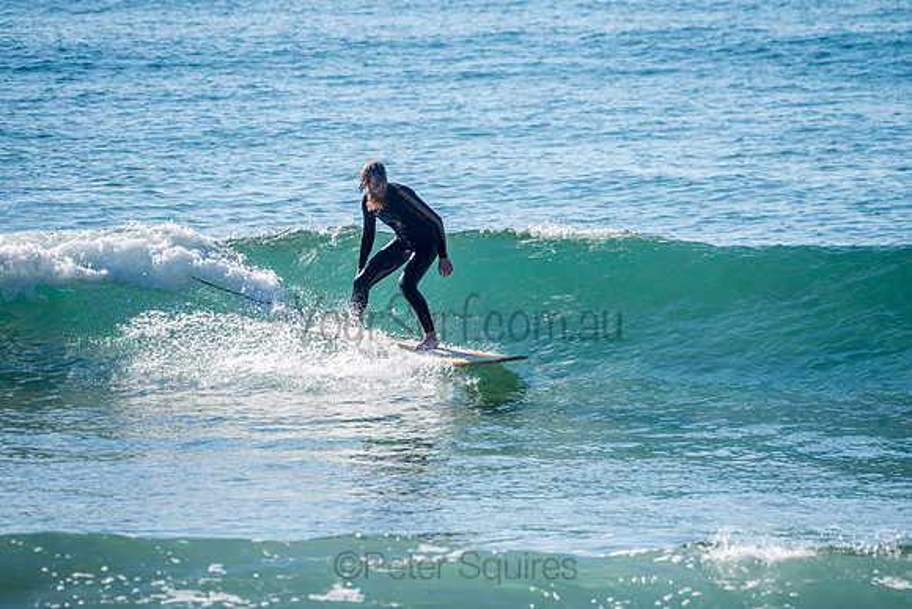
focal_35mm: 599
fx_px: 15166
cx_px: 466
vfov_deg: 2.3
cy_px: 298
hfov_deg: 3.4
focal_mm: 500
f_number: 6.3
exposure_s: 1/250
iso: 31
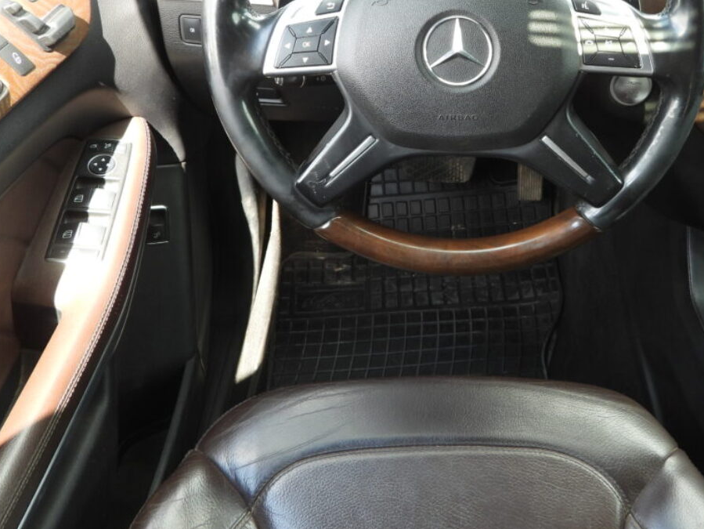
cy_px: 143
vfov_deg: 37.0
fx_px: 773
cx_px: 471
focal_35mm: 38
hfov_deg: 48.1
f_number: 2.8
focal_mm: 4.3
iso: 100
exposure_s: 1/50
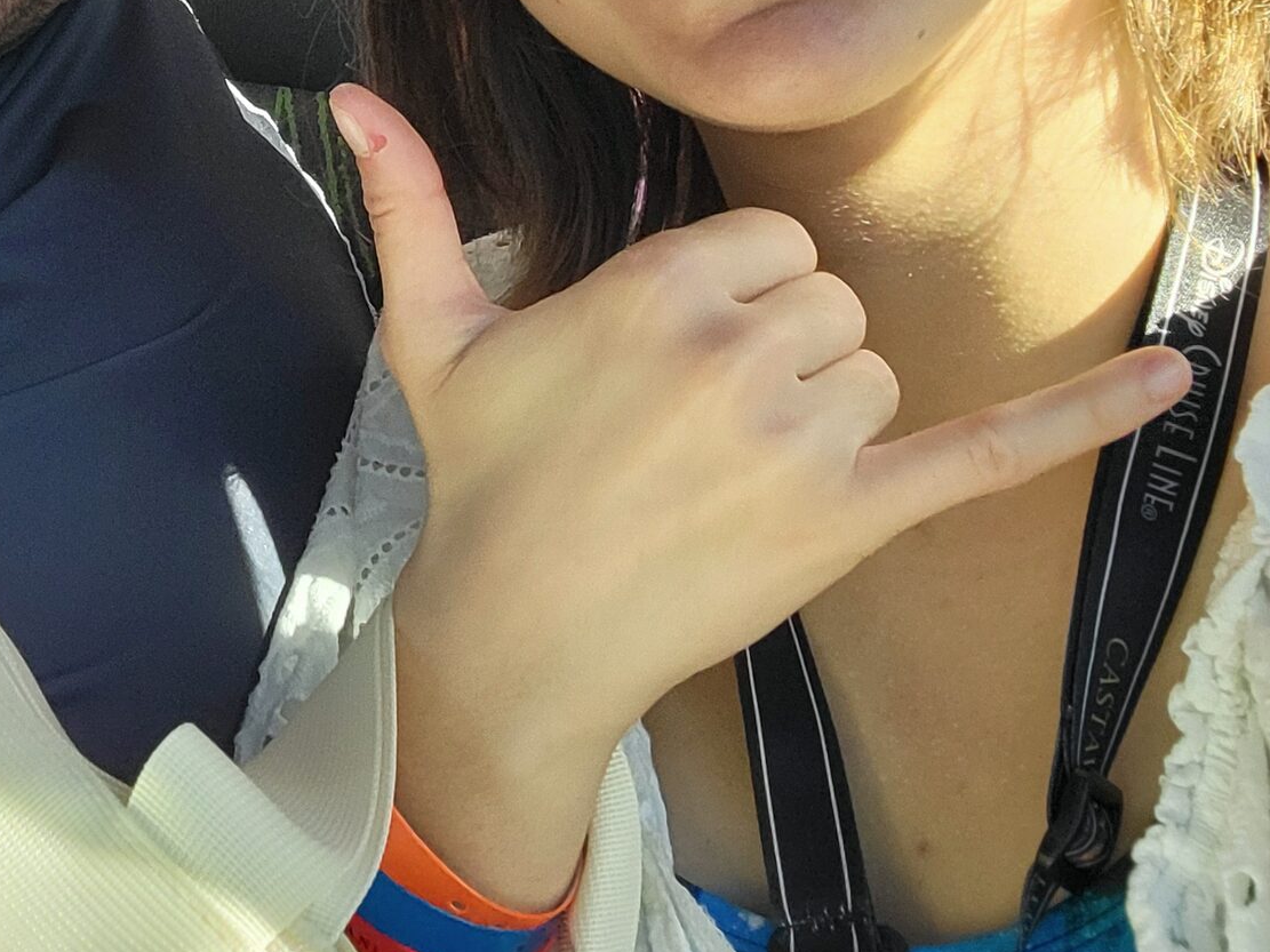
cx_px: 45
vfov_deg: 25.4
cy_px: -43
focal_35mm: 54
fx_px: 1981
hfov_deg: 33.0
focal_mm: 3.3
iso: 250
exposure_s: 1/120
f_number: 2.2
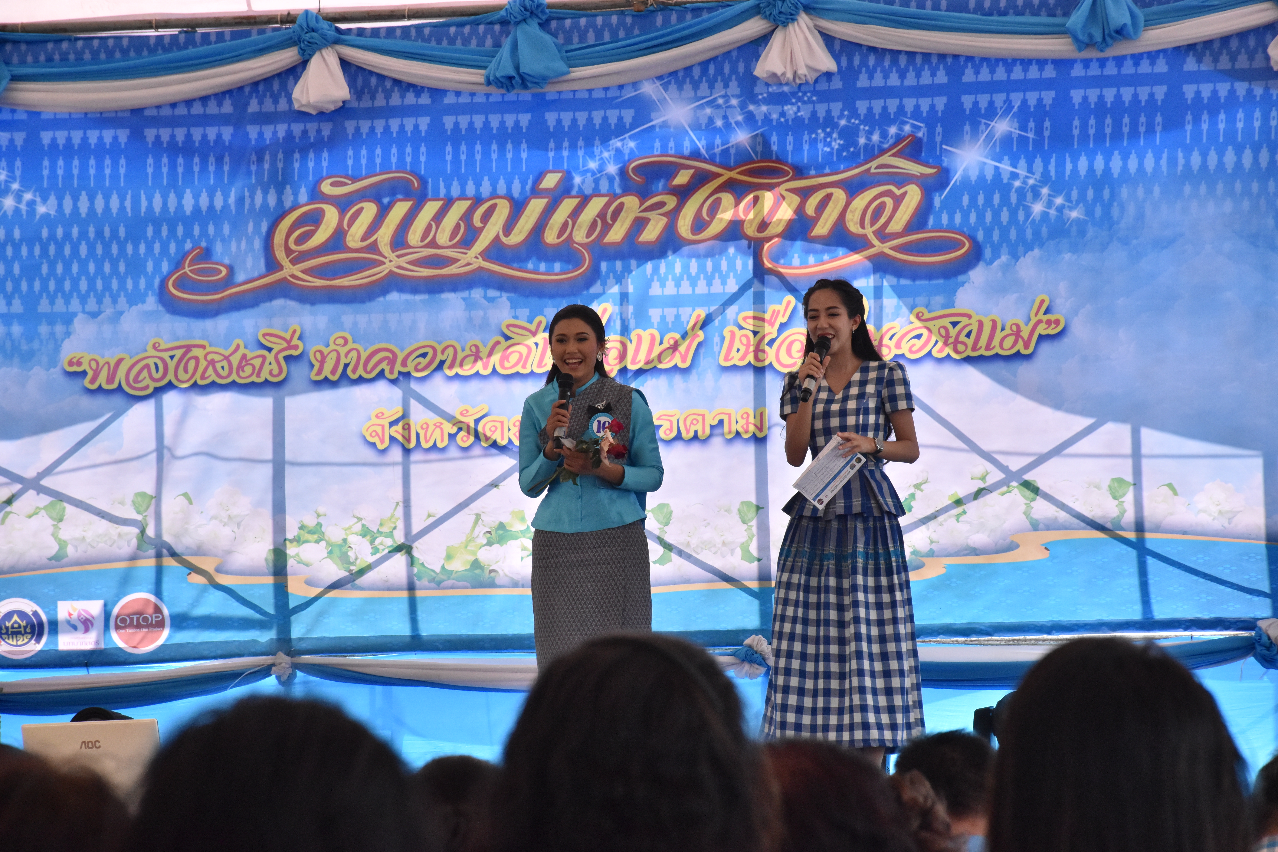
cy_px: 426
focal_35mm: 158
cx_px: 639
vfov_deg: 8.7
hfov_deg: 13.0
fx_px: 5591
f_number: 10
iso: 1600
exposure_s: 1/1600
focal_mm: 105
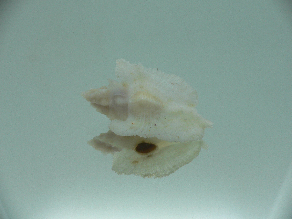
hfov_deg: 52.6
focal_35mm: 35
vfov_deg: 40.7
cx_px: 146
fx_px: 295
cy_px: 110
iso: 80
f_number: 2.8
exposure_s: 1/60
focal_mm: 4.6
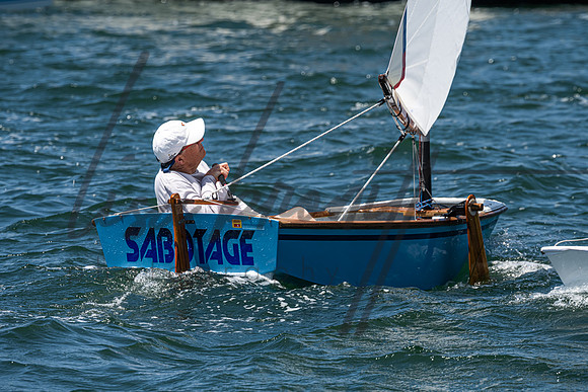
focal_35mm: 417
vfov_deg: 3.3
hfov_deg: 4.9
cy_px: 196
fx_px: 6811
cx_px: 287
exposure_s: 1/640
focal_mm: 400
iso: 400
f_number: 11
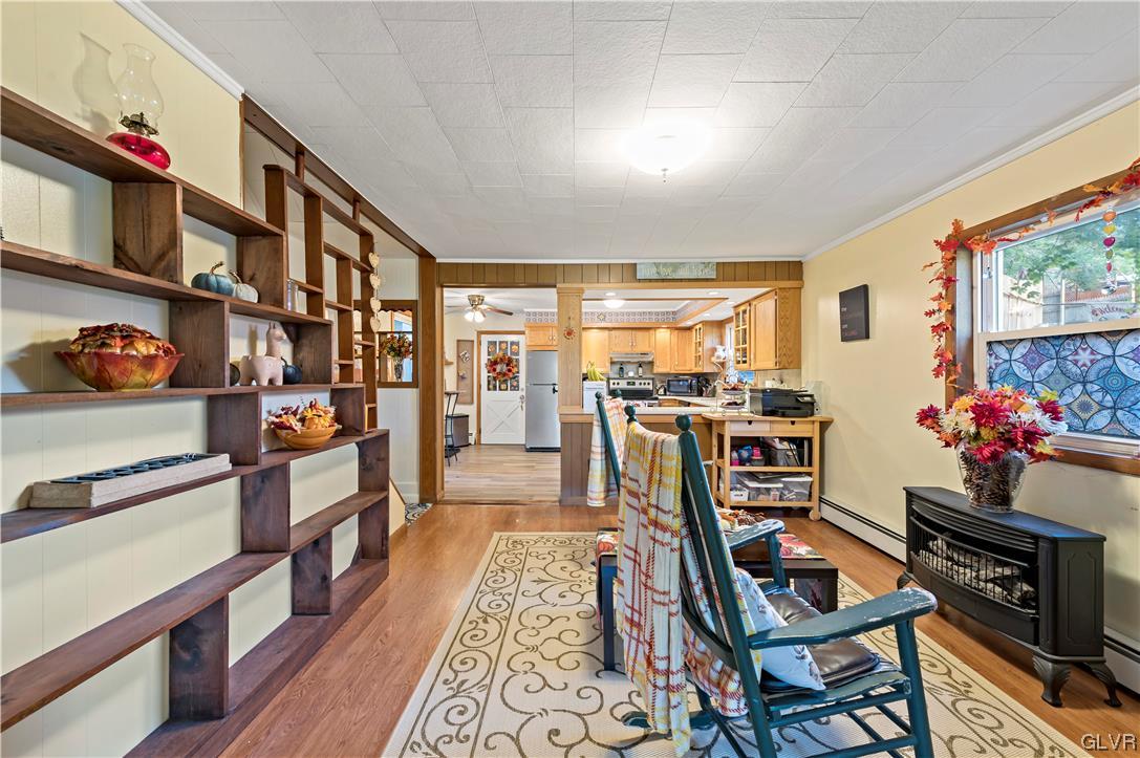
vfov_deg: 81.1
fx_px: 443
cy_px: 379
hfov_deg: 104.3
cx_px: 570
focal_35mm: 14
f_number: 9
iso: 320
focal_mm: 14
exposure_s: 1
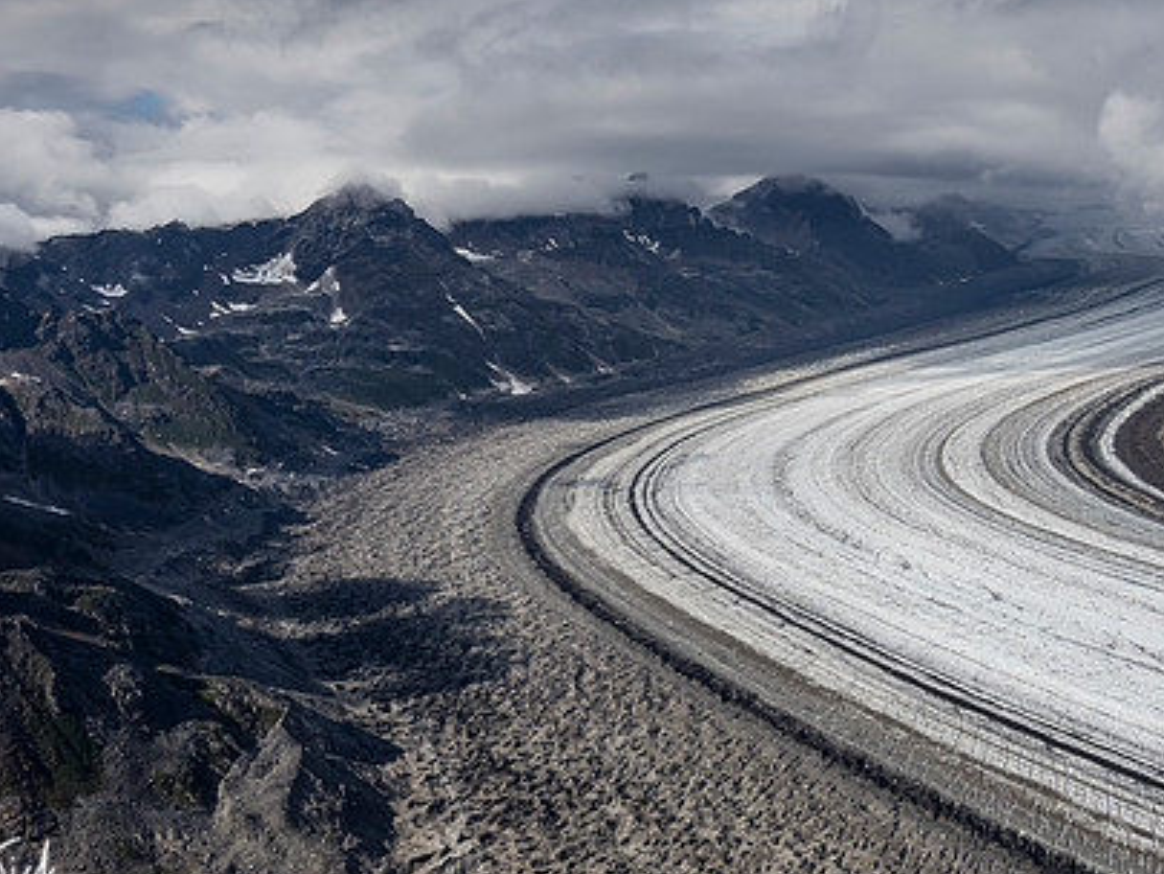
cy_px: 390
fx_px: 1682
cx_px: 531
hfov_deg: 38.1
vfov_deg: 29.1
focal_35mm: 50
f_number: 7.1
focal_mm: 17
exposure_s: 1/1000
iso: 400
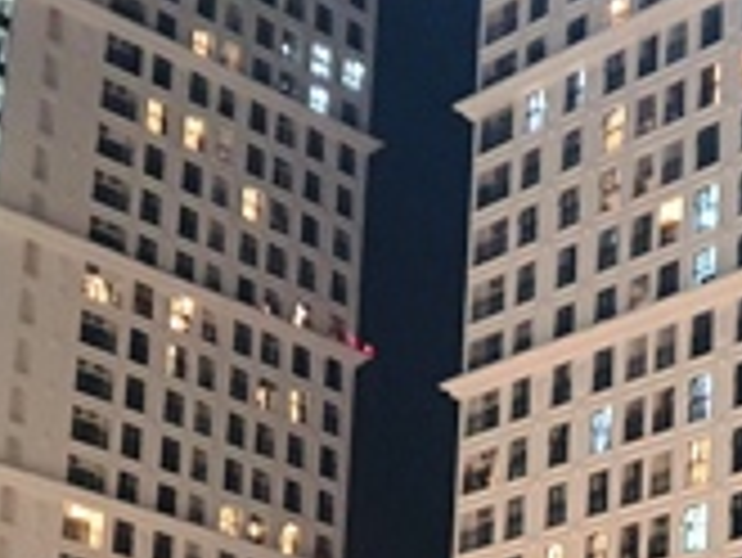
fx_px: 2167
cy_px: 760
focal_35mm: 101
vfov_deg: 14.0
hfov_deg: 19.2
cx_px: 639
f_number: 1.5
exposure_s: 1/50
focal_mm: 4.3
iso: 640
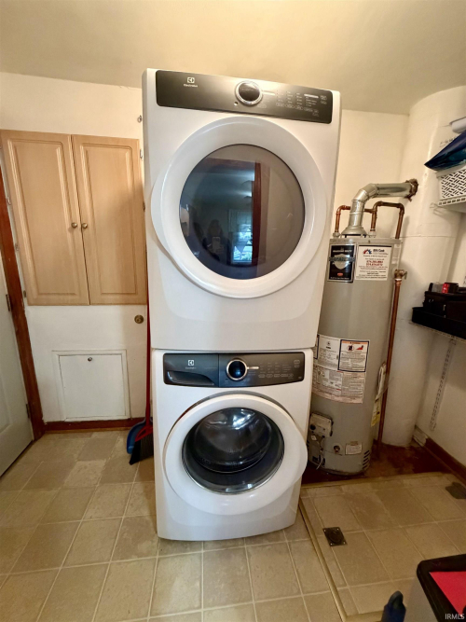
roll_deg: -0.8
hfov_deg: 85.7
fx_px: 251
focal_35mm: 14
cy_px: 311
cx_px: 233
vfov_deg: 102.1
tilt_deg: -12.7
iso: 800
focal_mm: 2.22
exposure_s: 1/60
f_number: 2.2
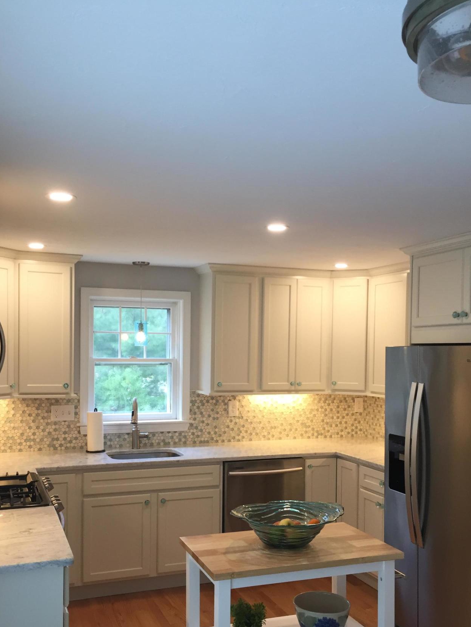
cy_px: 371
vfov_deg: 52.3
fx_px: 635
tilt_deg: -1.8
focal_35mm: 35
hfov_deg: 40.7
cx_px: 223
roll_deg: -0.4
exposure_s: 1/40
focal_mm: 4.15
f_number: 2.2
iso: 40
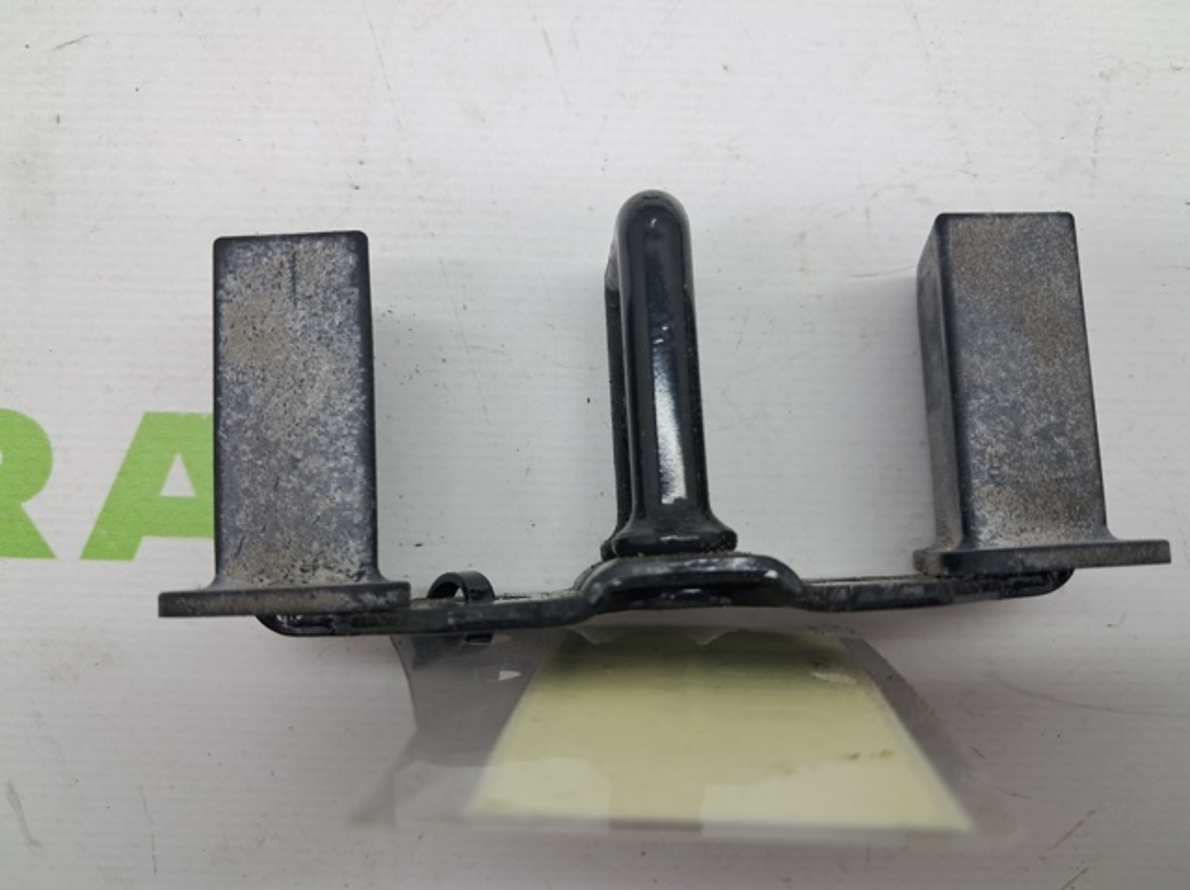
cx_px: 595
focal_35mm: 27
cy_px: 445
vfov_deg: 51.3
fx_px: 927
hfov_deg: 65.4
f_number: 1.8
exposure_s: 1/50
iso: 50
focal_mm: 4
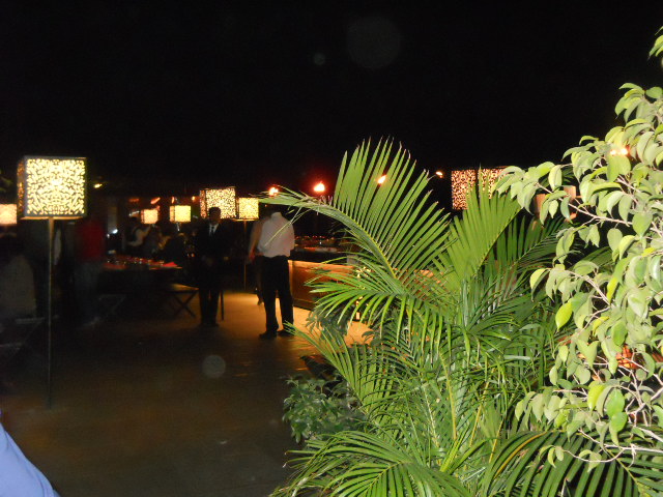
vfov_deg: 35.1
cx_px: 332
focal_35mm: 41
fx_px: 785
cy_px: 248
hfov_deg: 45.8
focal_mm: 6.72
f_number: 3.1
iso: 1000
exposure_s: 1/30
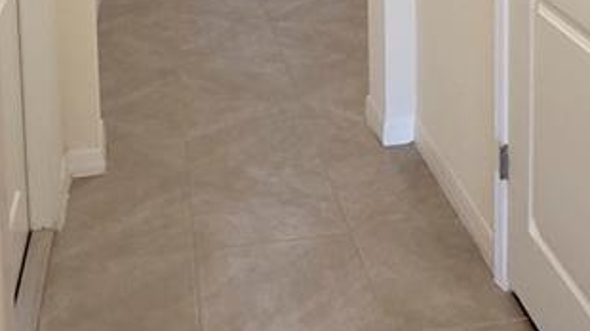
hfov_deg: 35.5
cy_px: -209
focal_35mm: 59
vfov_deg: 17.6
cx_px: 305
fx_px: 923
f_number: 2.2
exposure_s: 1/120
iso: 200
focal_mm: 2.22
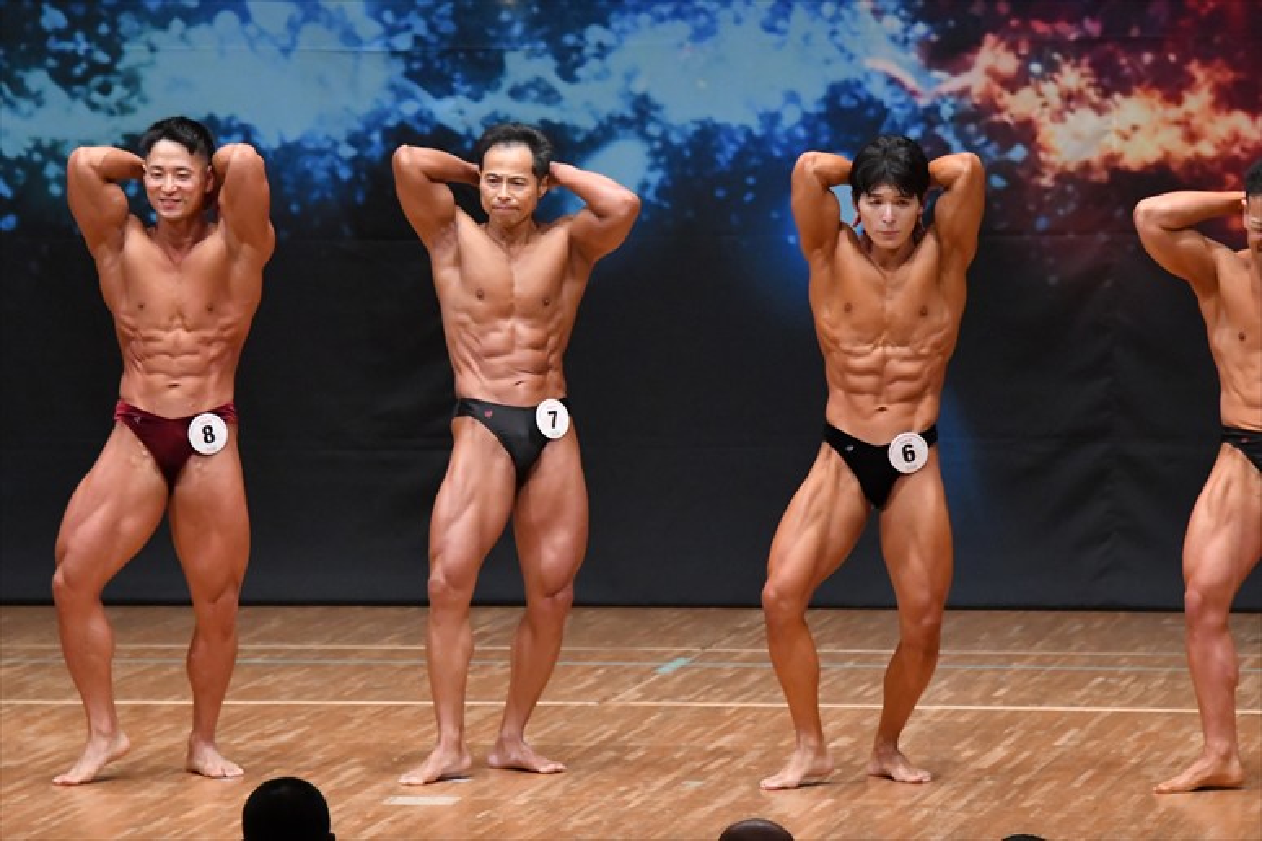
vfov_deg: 5.1
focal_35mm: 270
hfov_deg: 7.6
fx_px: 9461
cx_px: 631
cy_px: 420
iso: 6400
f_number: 5.6
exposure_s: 1/400
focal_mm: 180
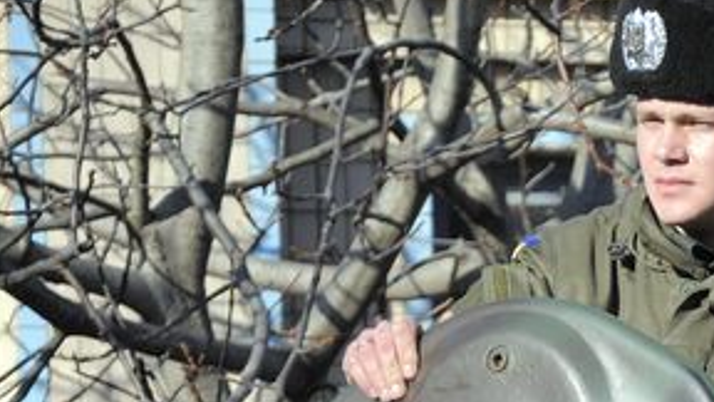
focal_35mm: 324
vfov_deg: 3.7
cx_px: 858
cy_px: 484
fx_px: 6139
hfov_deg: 6.6
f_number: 6.3
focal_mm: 85
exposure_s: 1/640
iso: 200
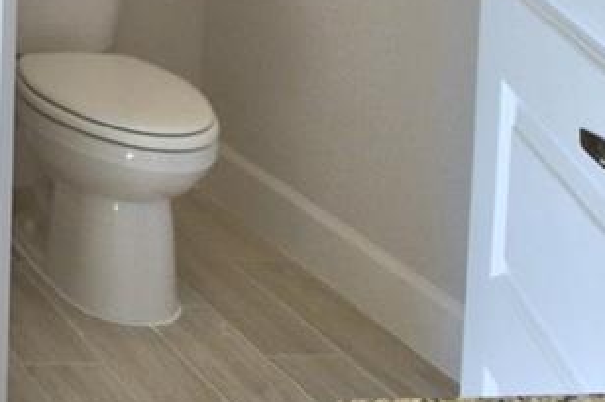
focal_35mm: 78
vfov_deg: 14.8
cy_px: -362
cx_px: -479
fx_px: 1310
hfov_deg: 19.5
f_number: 4.5
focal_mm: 10
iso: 220
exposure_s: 1/125
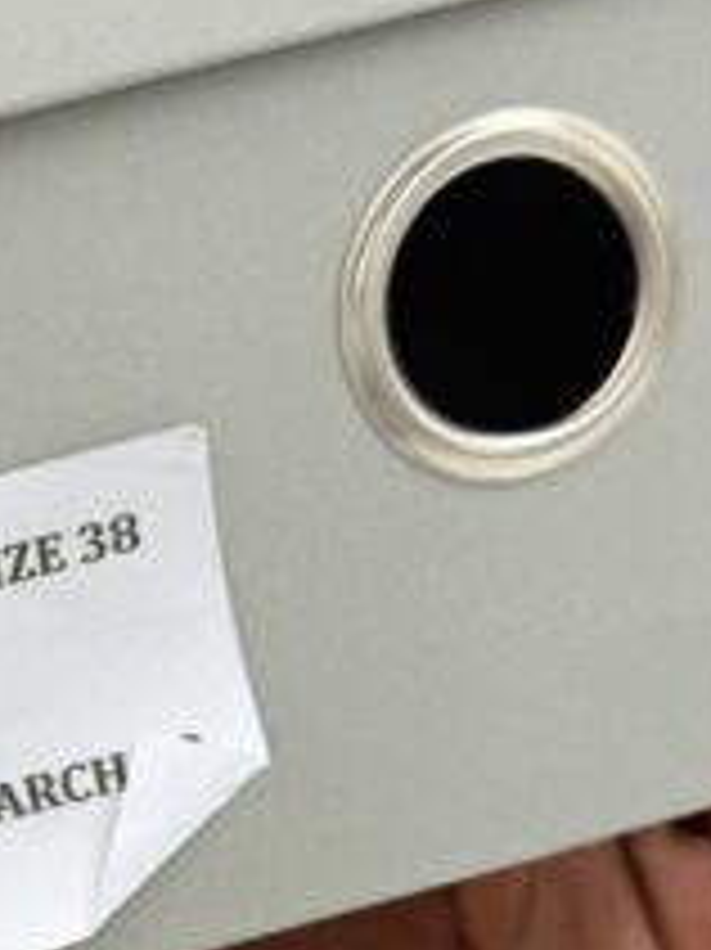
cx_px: -360
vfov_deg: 20.8
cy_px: 959
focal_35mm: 91
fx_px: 2495
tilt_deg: -28.6
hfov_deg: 15.0
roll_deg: +17.7
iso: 80
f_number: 1.78
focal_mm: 6.76
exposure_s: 1/1046
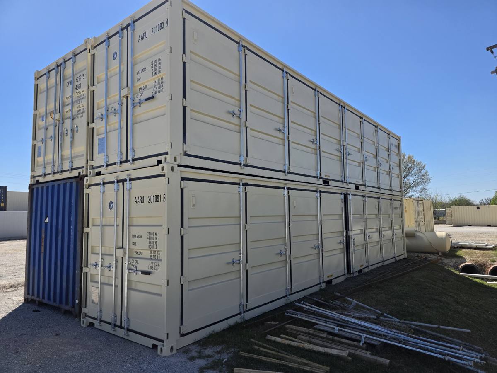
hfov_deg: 73.9
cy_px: 186
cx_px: 248
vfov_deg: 58.9
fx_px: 330
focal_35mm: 23
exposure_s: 1/6150
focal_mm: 6.3
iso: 80
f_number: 1.7
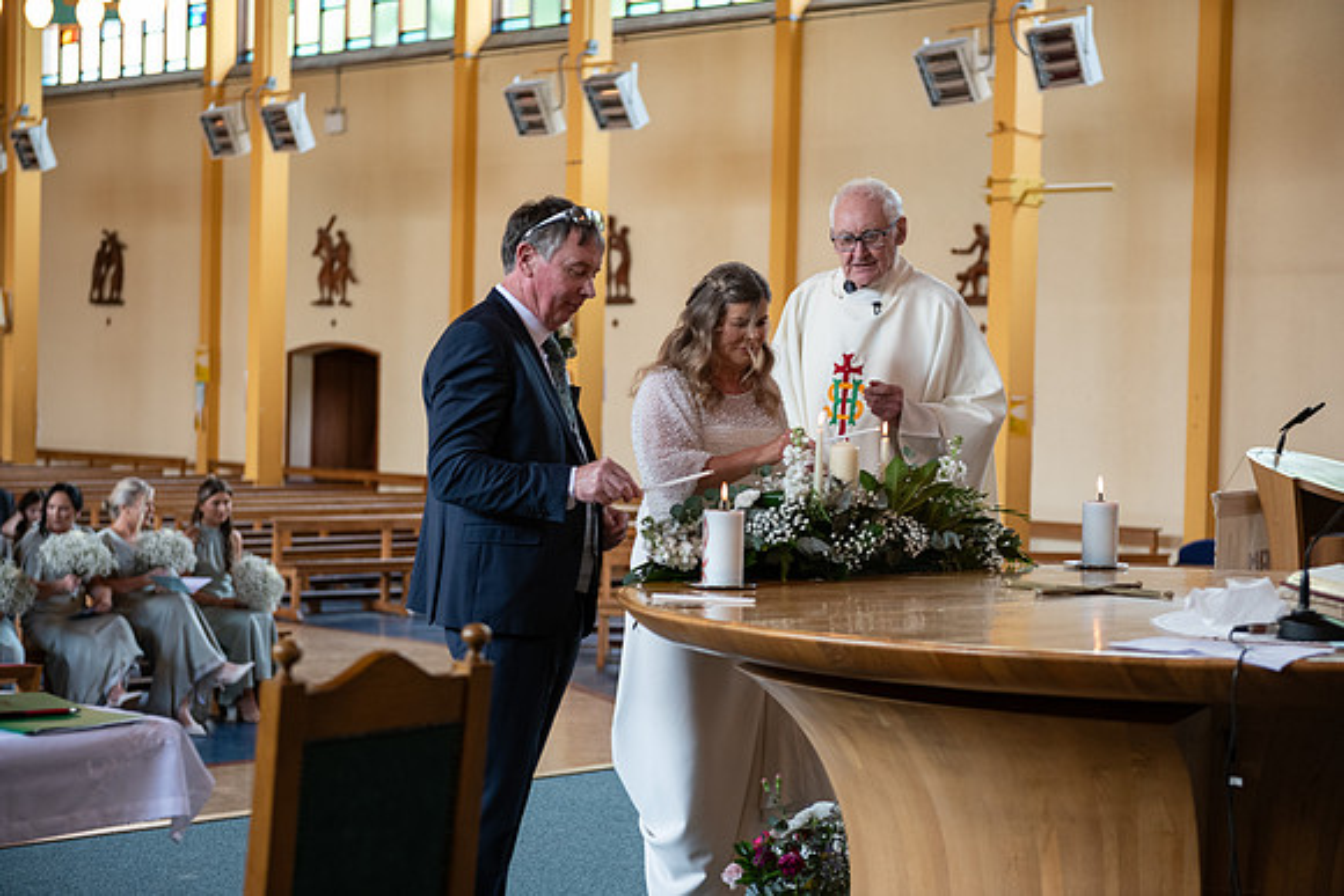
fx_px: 2614
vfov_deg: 19.5
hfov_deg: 28.8
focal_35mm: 70
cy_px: 448
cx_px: 672
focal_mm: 70
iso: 640
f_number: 3.5
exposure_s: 1/160
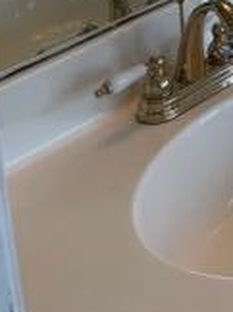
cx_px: 437
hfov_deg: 12.8
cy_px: -291
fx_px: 927
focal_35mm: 103
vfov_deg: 15.6
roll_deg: +3.0
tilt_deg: -7.3
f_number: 1.6
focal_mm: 4.2
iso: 40
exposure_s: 1/120
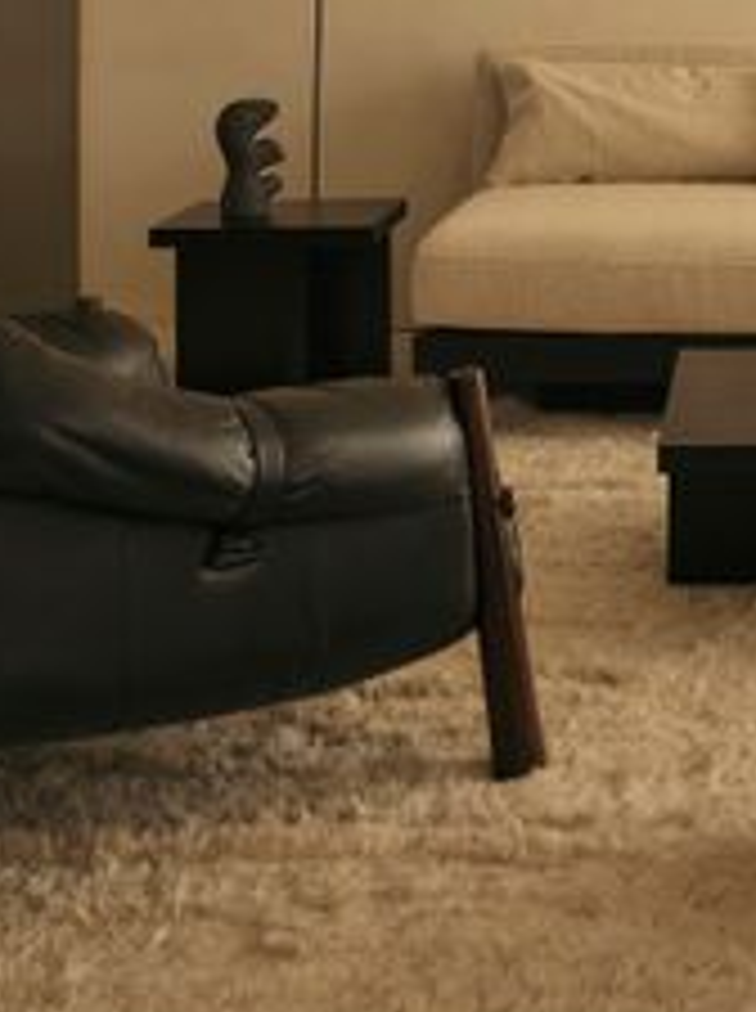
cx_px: 470
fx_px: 2541
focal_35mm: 87
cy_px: 205
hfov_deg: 16.9
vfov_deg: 22.2
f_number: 11
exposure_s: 1/1.59
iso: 100
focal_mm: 64.1
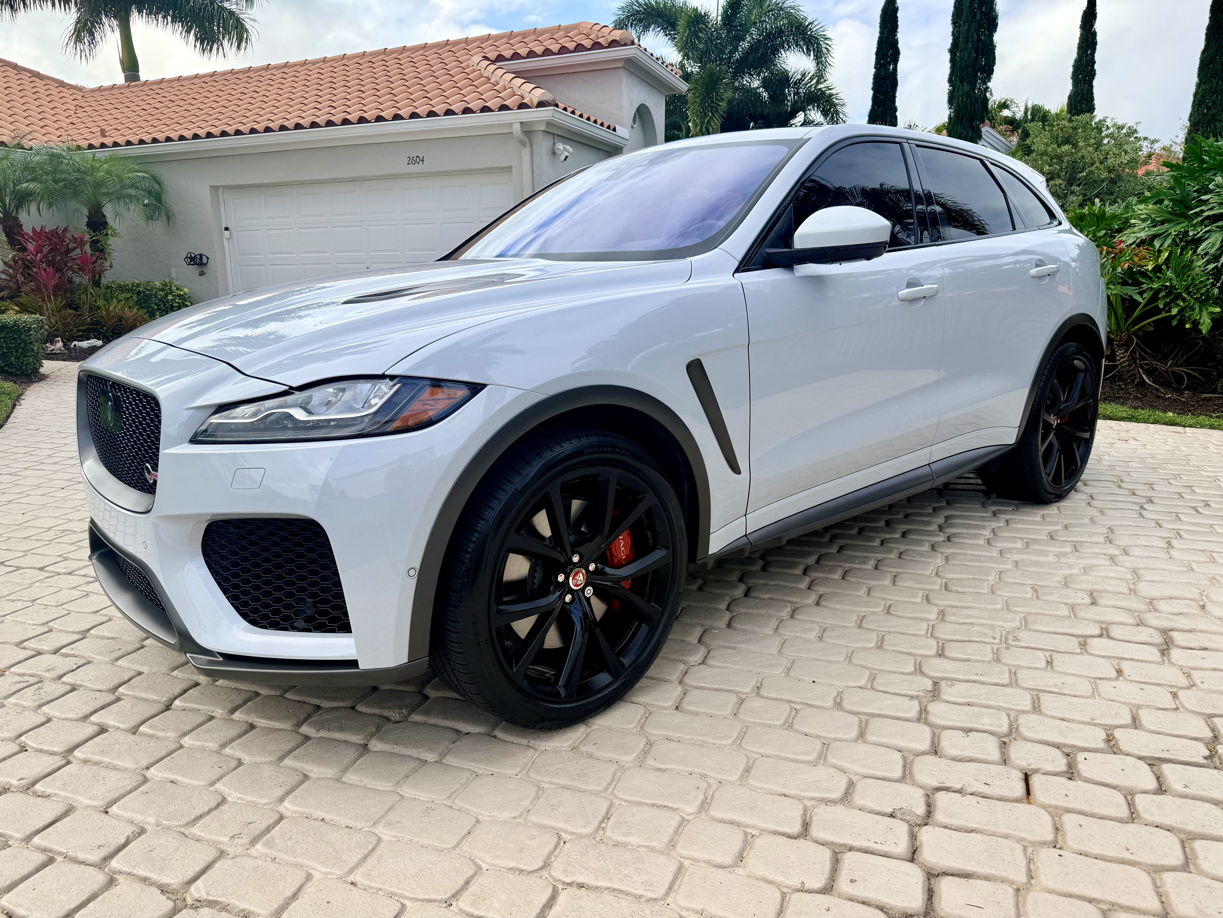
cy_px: 459
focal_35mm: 24
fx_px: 848
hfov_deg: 71.6
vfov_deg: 56.8
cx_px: 612
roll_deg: +0.1
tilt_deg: -11.5
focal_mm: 6.76
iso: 80
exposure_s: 1/1727
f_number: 1.78
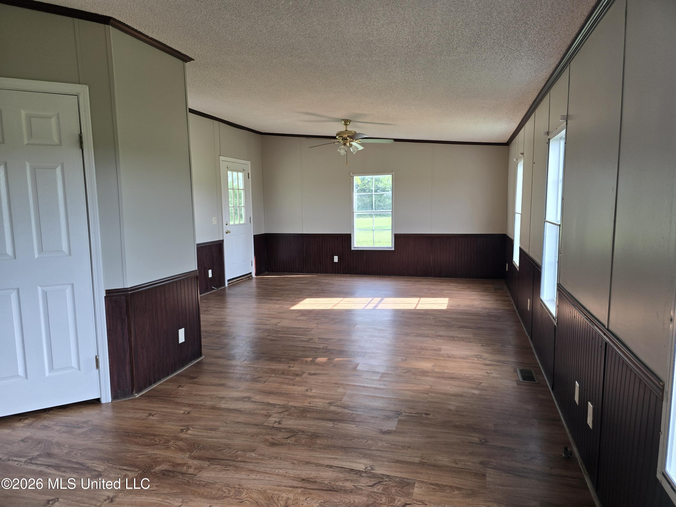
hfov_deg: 73.9
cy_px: 254
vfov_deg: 58.9
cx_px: 338
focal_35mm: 23
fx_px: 449
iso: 80
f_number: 1.7
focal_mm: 6.3
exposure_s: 1/180
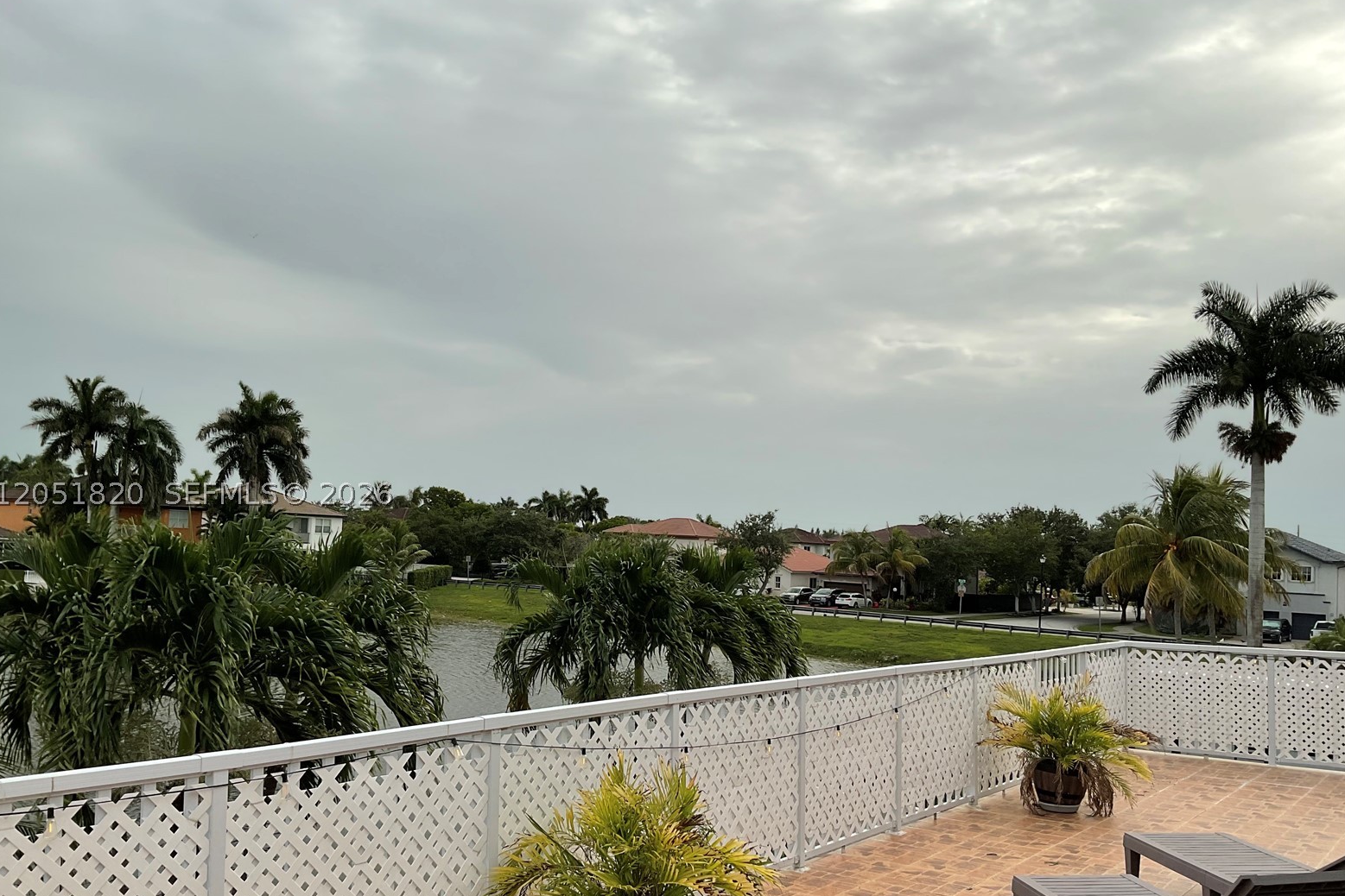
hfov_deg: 60.3
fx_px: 1158
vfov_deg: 42.3
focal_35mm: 31
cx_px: 657
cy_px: 494
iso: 16
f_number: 1.8
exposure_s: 1/2058
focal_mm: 3
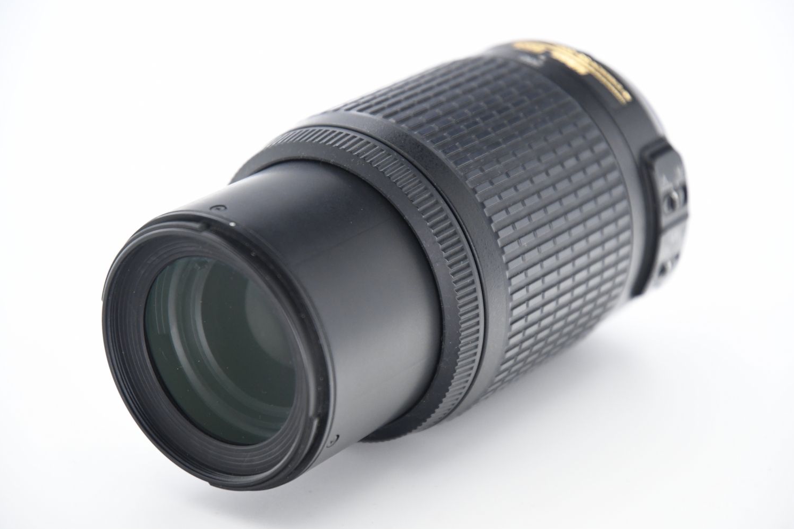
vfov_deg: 11.3
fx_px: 2669
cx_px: 399
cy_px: 266
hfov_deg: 16.9
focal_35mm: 121
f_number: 4
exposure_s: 1/500
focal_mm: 80
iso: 2000
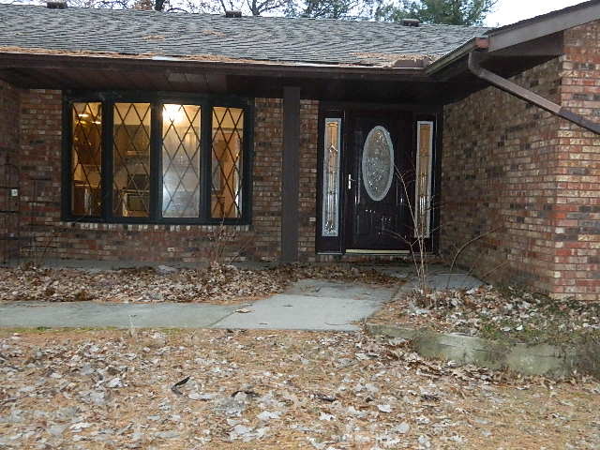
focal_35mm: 41
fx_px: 711
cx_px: 300
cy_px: 225
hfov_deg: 45.8
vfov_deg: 35.1
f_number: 3.5
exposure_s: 1/30
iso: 800
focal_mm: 7.3
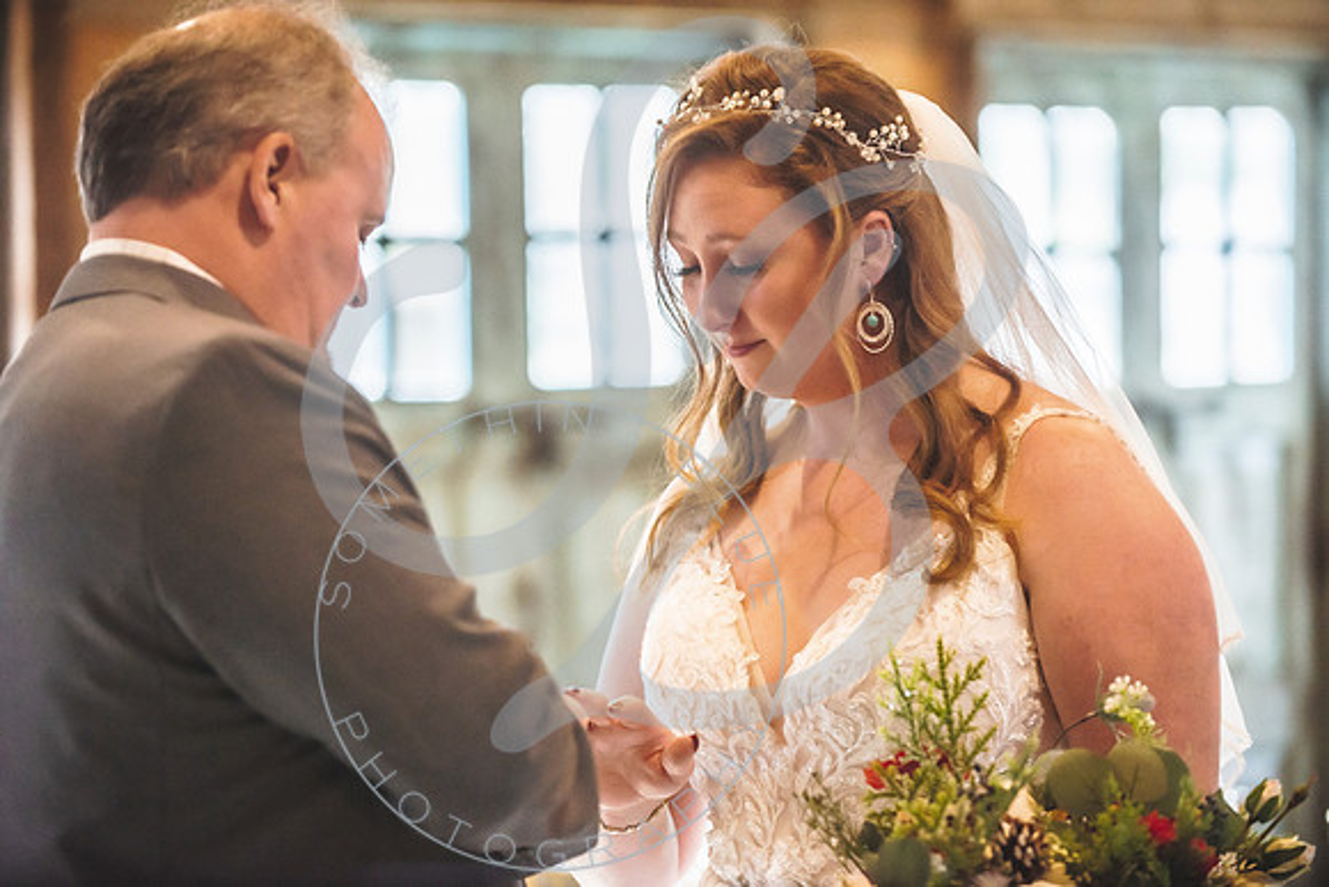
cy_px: 444
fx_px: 4800
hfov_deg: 15.8
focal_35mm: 130
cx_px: 664
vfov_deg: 10.6
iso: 2000
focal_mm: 130
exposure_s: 1/200
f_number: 5.6
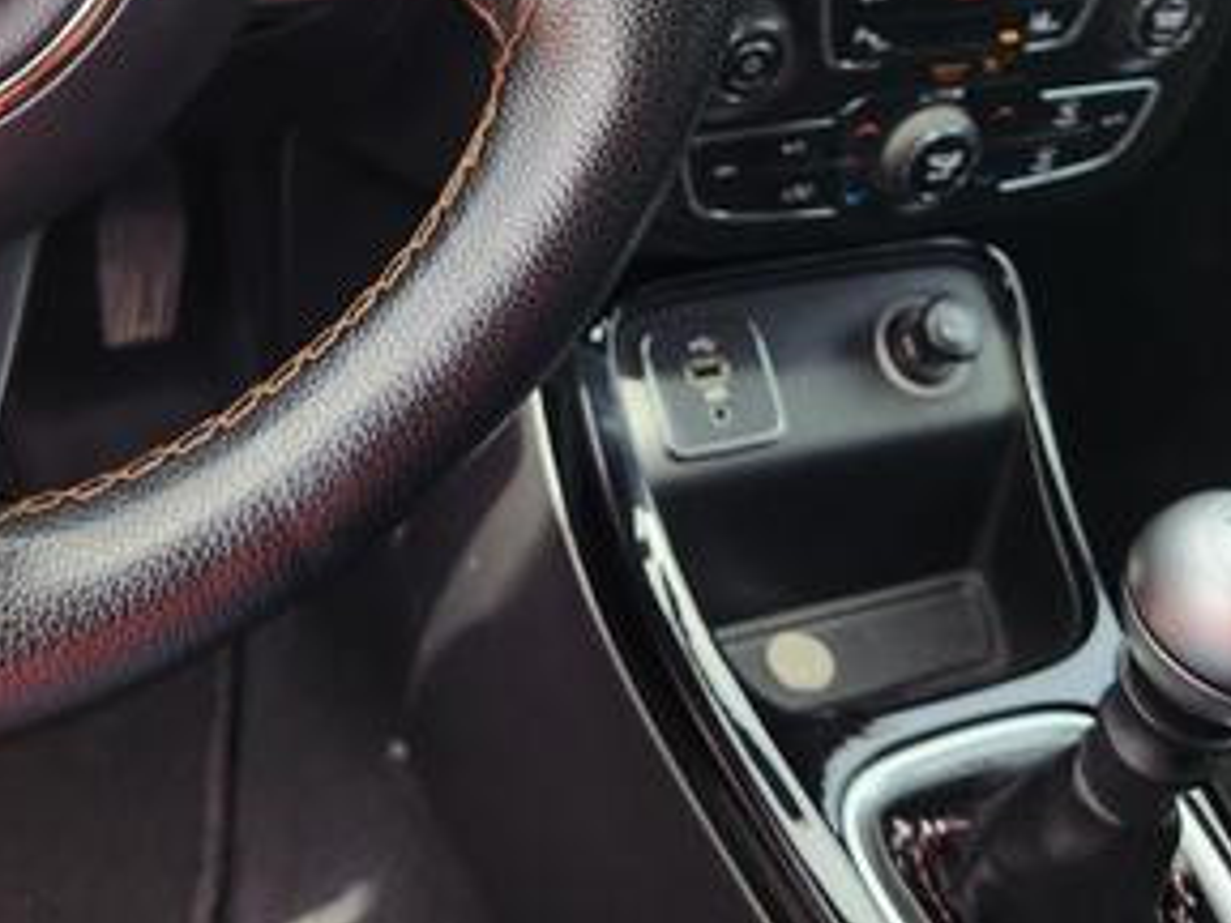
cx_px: 530
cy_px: -118
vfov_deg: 25.7
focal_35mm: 52
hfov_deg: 36.8
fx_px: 1849
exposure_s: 1/180
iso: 32
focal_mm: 5.4
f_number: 1.8
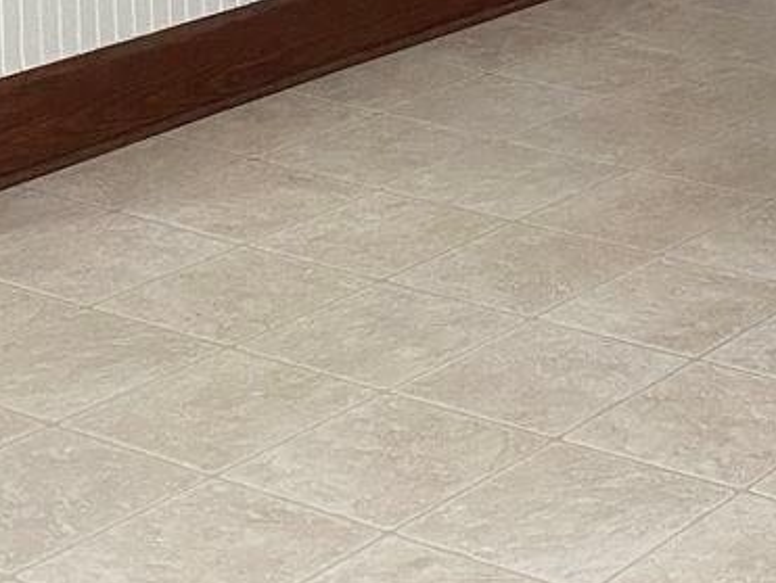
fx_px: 2356
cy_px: -365
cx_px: 979
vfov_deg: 13.1
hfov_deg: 17.6
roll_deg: -0.4
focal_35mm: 105
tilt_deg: -7.0
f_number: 1.8
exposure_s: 1/60
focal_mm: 4.25
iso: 320
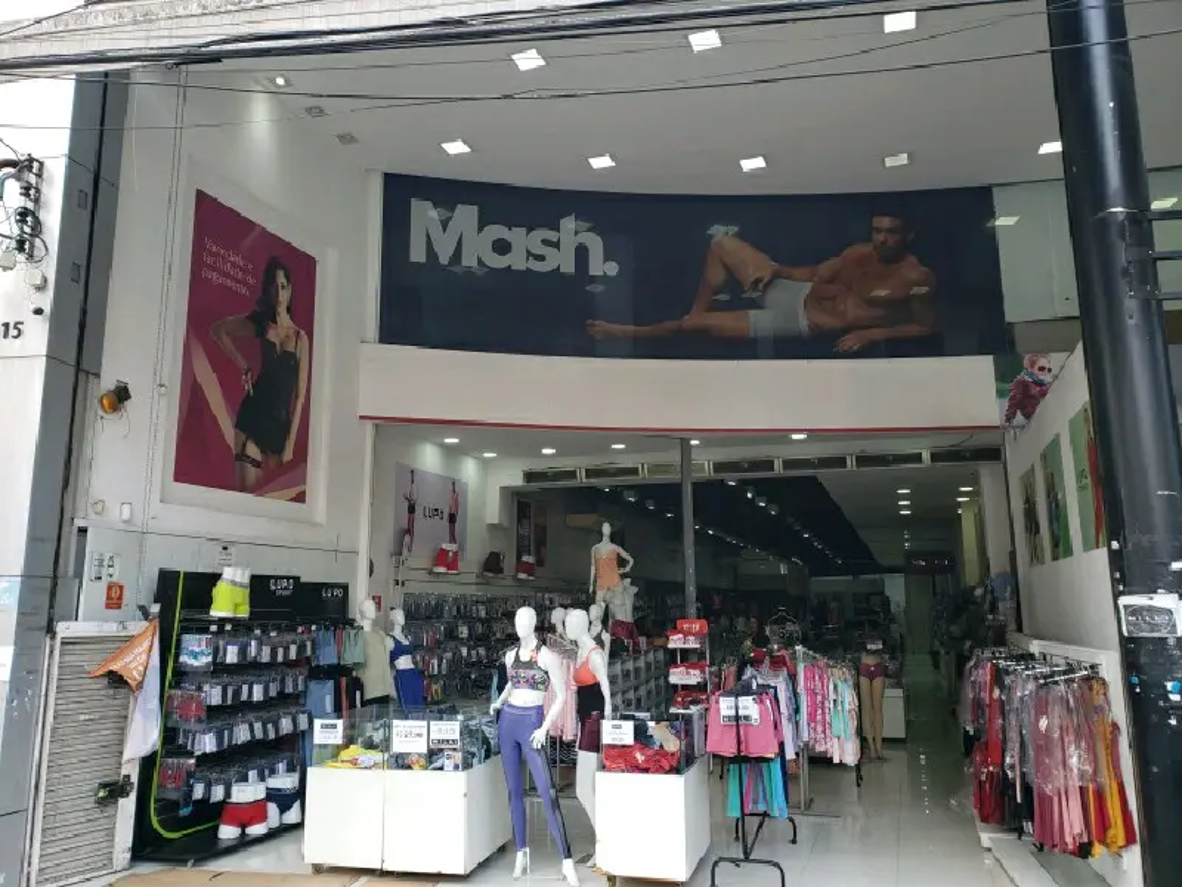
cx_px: 591
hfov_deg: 67.3
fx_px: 888
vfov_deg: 53.1
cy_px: 444
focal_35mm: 26
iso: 64
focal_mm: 4.3
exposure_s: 1/120
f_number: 2.4
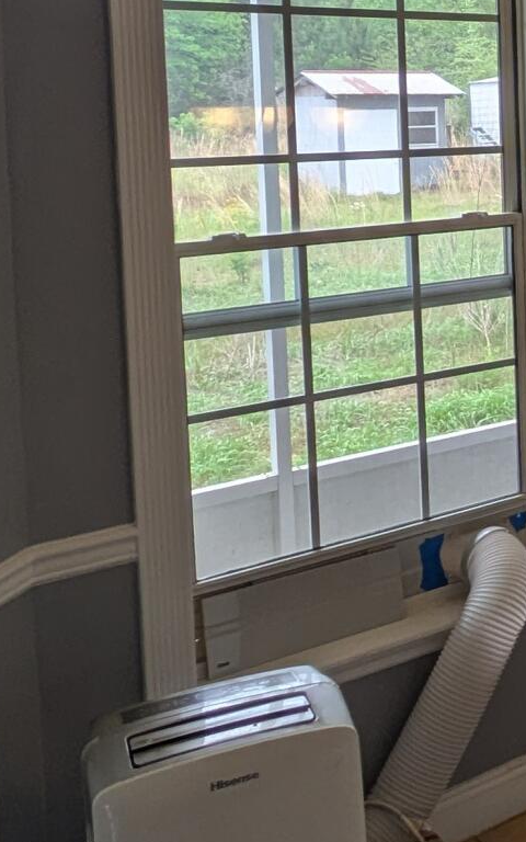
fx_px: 1330
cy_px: 190
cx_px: 842
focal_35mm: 58
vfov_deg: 34.2
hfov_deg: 19.0
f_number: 2.2
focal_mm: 1.83
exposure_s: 1/159
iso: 62
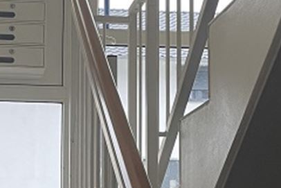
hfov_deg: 22.0
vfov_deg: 15.0
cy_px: 134
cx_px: 50
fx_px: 711
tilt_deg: +9.0
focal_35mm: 91
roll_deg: -1.6
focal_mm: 5.1
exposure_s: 1/60
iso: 160
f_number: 1.6
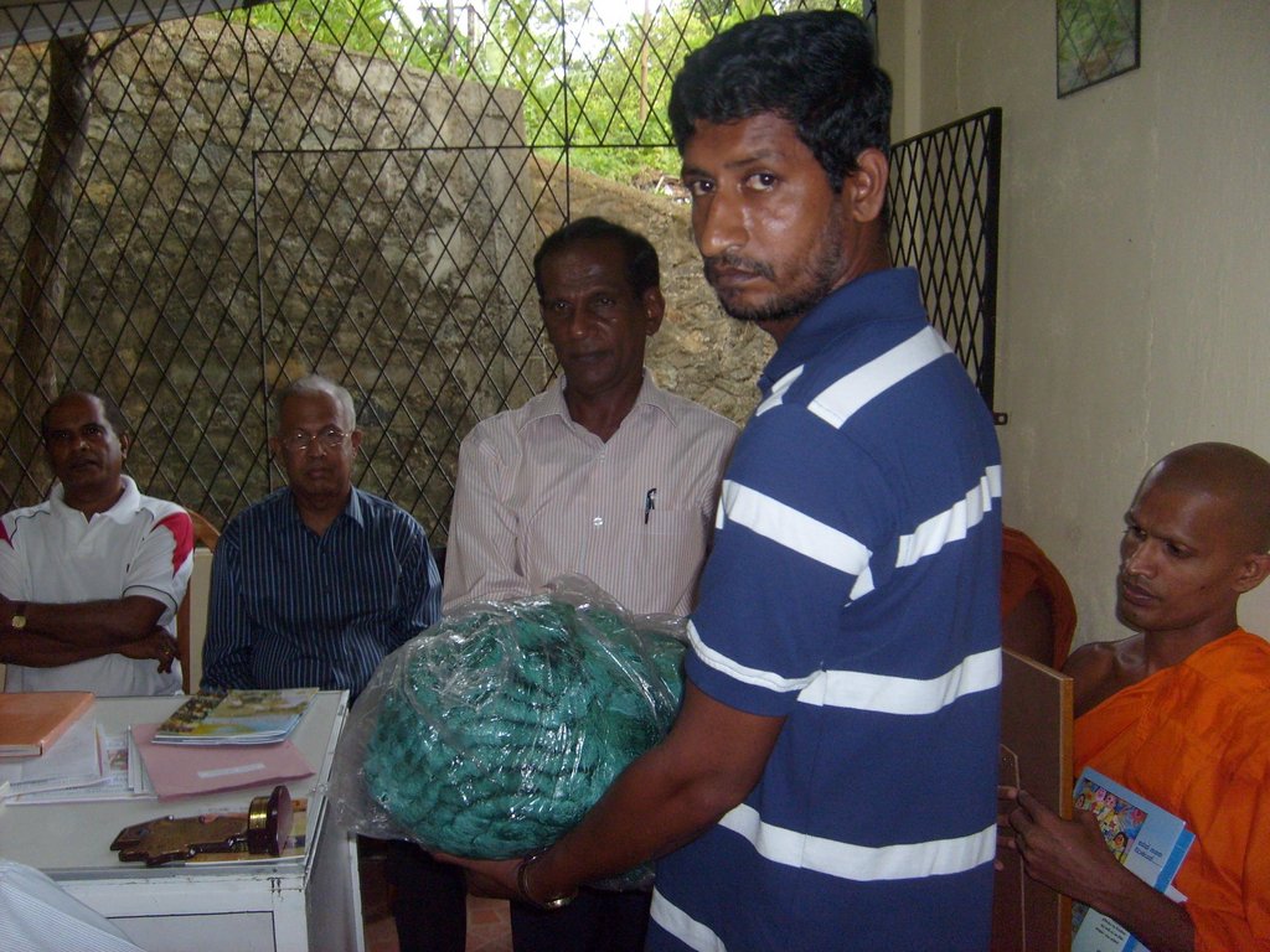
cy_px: 476
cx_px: 635
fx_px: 1284
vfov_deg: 40.7
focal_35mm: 35
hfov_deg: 52.6
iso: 100
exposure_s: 1/45
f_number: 2.8
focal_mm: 5.8
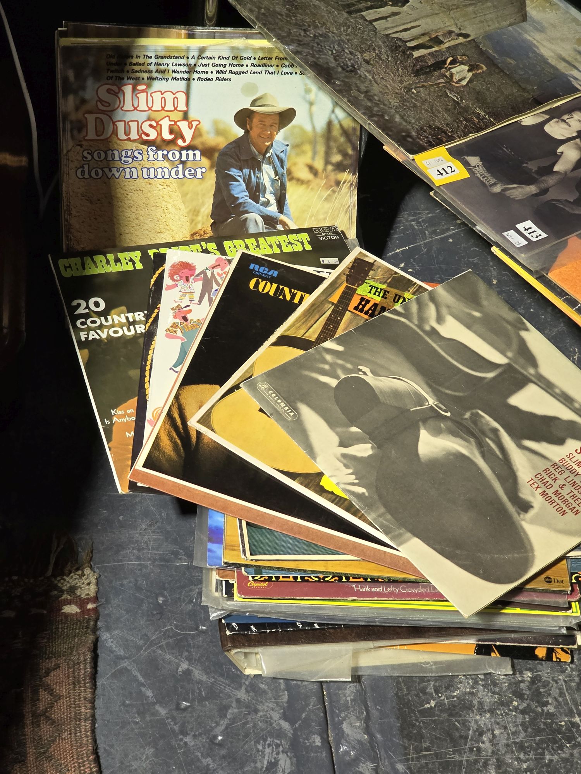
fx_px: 1544
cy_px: 387
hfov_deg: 21.3
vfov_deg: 28.2
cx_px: 290
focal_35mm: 69
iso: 320
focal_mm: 7.9
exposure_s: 1/100
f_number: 2.4
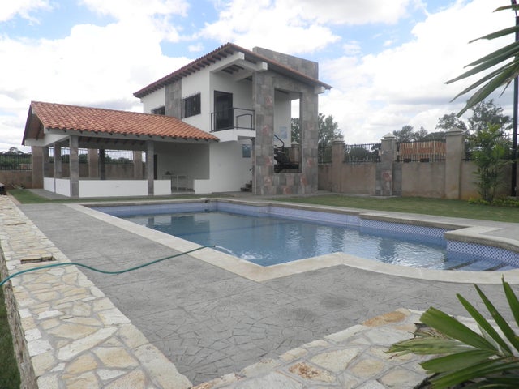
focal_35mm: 24
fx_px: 360
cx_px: 260
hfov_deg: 71.6
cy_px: 194
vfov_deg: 56.8
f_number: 8.3
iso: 64
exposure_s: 1/100
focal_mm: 4.3
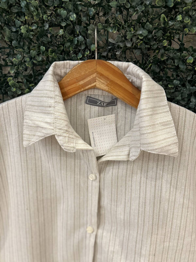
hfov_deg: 53.1
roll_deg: -0.6
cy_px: 131
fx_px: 196
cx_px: 98
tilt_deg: -15.4
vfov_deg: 67.3
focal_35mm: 26
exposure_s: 1/50
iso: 200
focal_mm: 5.7
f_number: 1.5
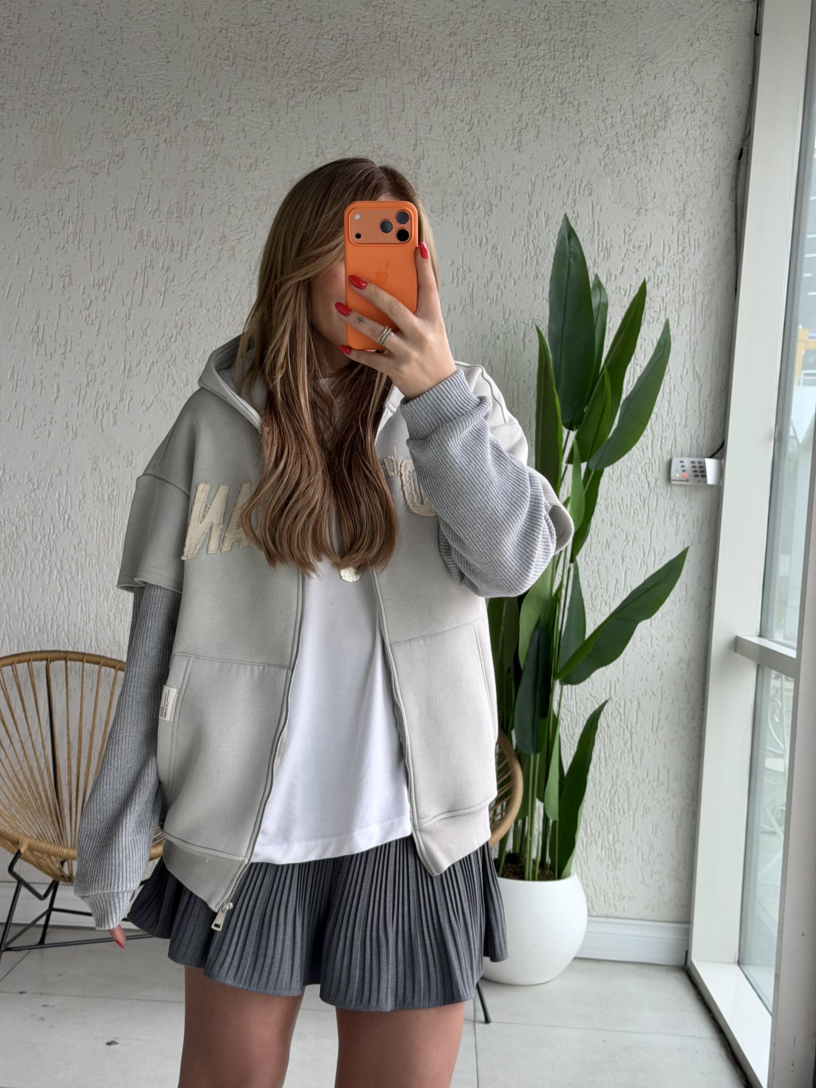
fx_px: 1509
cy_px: 544
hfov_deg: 30.3
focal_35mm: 48
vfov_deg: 39.7
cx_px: 408
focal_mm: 6.76
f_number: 1.78
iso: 100
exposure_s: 1/60
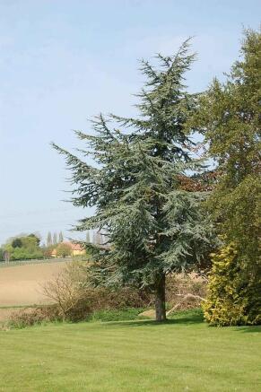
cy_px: 196
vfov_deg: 28.1
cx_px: 130
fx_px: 784
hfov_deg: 18.9
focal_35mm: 72
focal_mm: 48
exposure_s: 1/320
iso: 200
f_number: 9
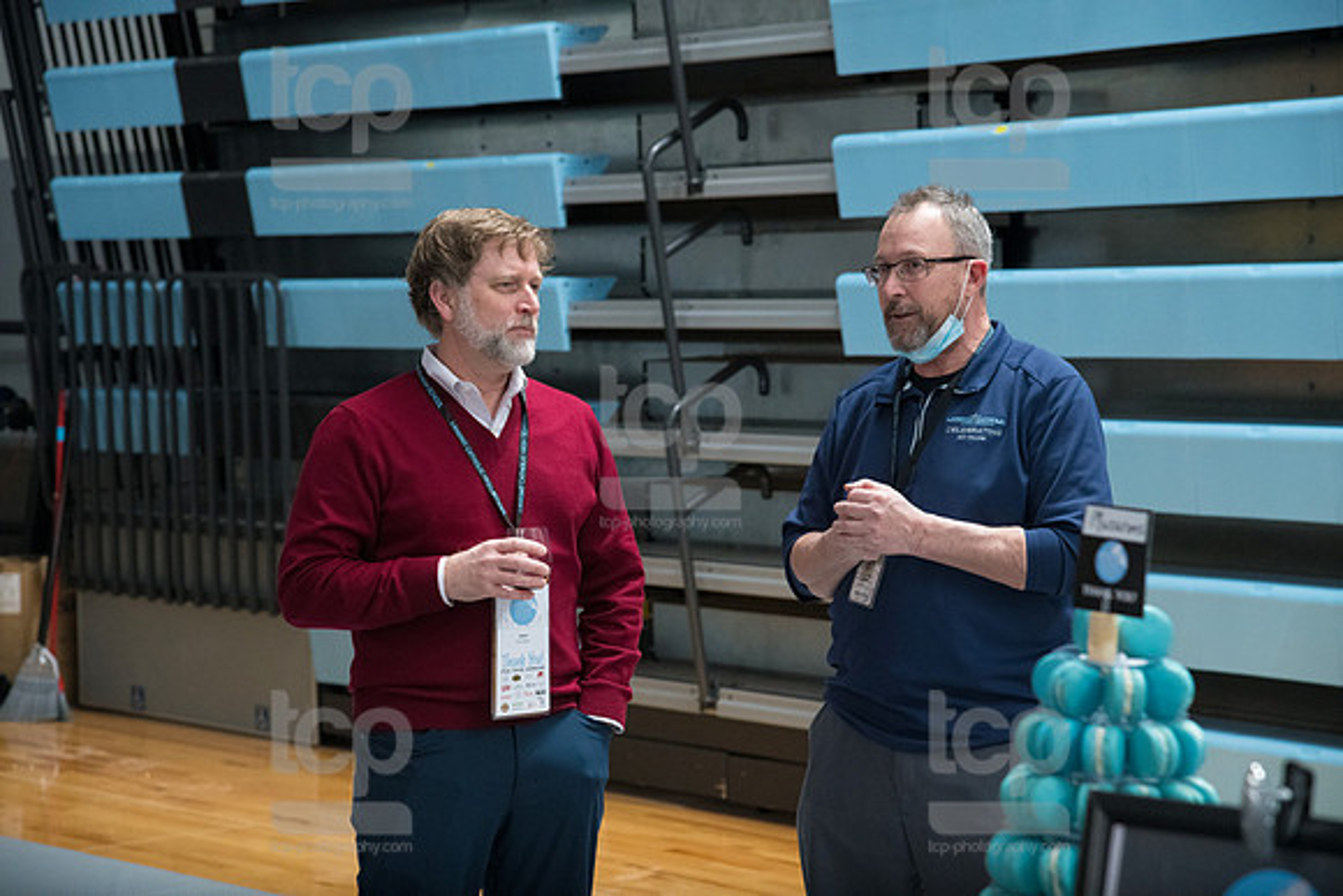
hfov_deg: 21.5
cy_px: 448
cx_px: 672
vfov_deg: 14.4
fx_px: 3545
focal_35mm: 95
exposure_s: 1/250
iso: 4000
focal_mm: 95
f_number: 5.6
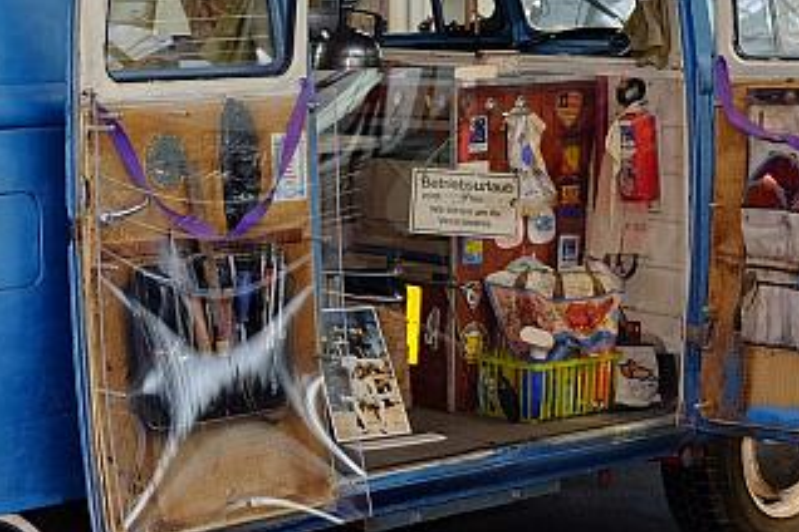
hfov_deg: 20.3
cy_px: 125
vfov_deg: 13.8
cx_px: 111
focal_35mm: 99
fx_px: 2197
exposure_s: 1/105
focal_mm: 23.3
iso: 400
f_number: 3.2
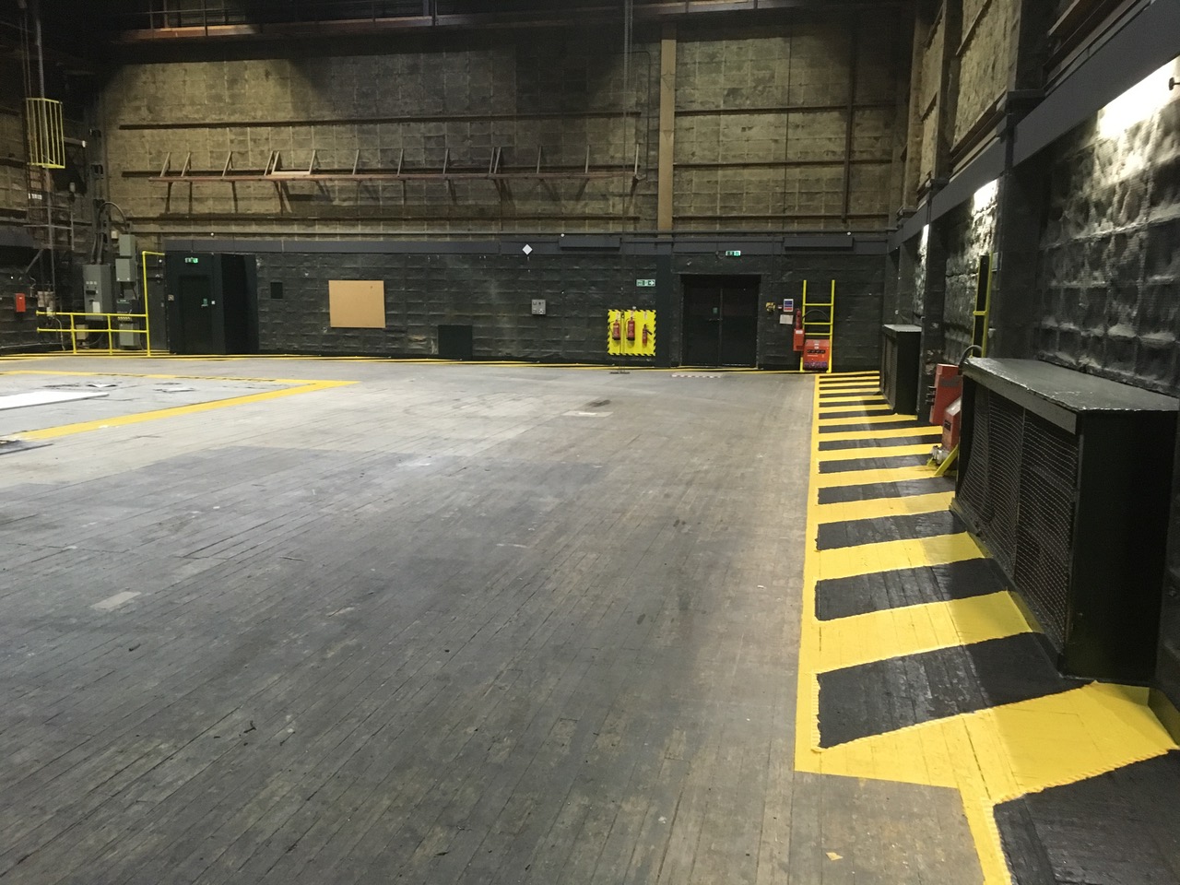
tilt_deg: -8.6
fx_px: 989
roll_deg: +0.8
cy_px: 442
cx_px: 590
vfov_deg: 48.2
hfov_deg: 61.7
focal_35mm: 29
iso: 200
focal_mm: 4.15
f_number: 2.2
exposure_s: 1/17
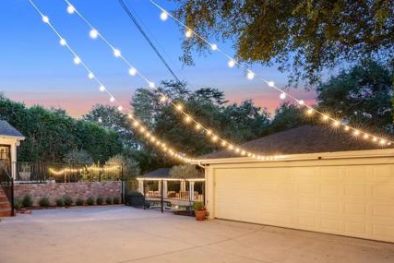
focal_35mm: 21
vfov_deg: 58.1
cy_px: 178
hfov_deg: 79.9
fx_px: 230
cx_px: 151
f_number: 10
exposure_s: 1.3
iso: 640
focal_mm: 14
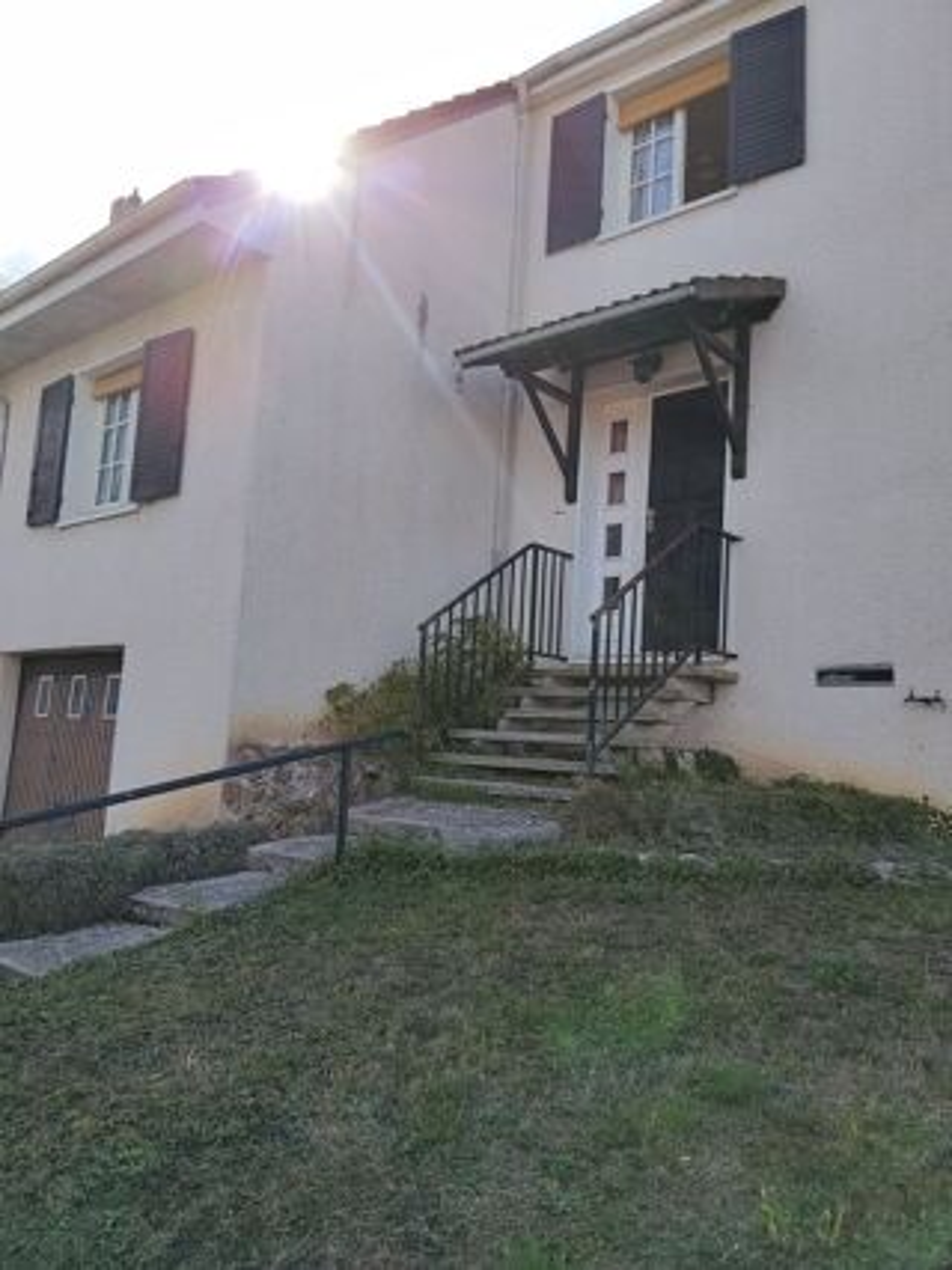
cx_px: 476
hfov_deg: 48.2
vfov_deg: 61.7
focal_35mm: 29
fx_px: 1064
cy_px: 635
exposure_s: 1/1073
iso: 50
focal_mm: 3.96
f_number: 1.8
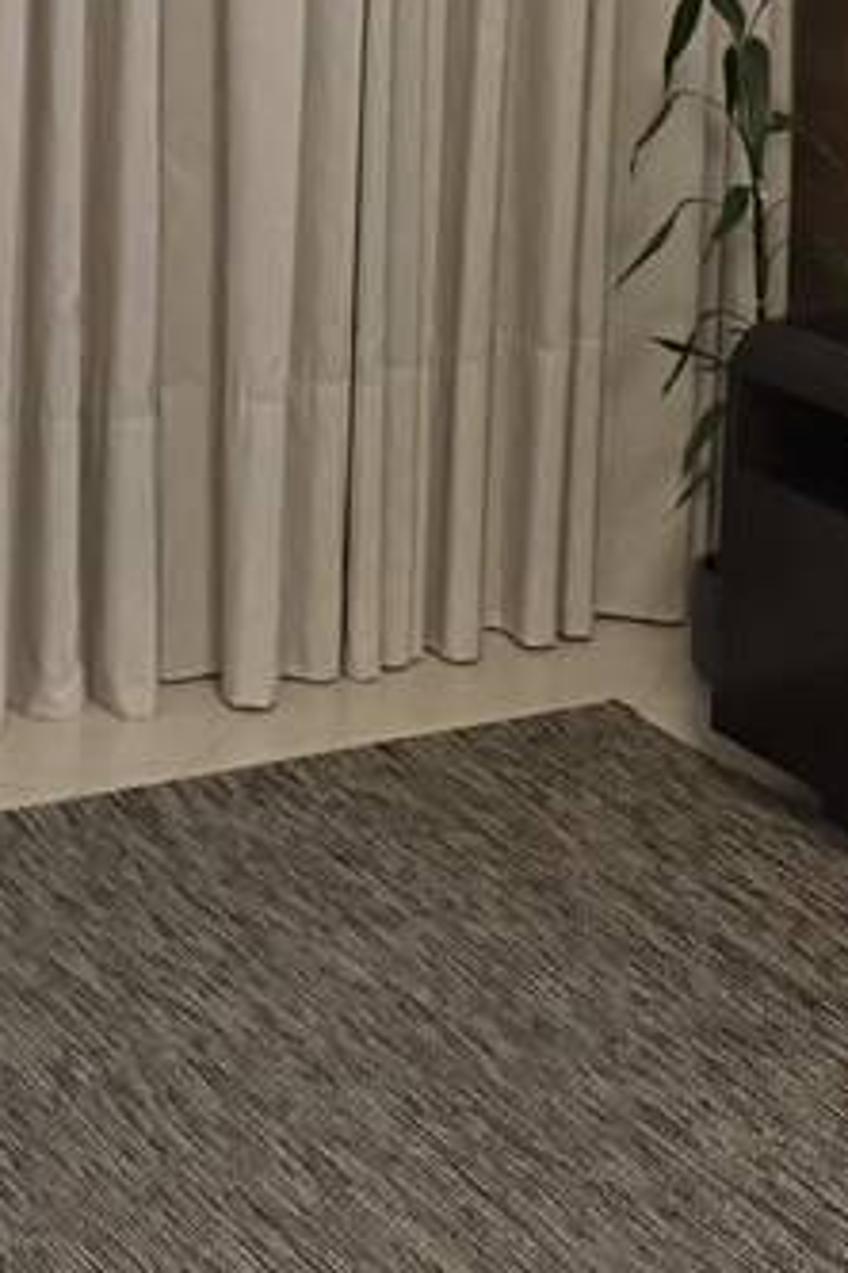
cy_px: -302
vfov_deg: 17.9
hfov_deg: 12.4
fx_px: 3816
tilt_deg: -4.9
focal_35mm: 108
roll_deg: -3.3
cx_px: 966
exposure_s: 1/40
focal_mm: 6.76
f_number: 1.78
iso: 640
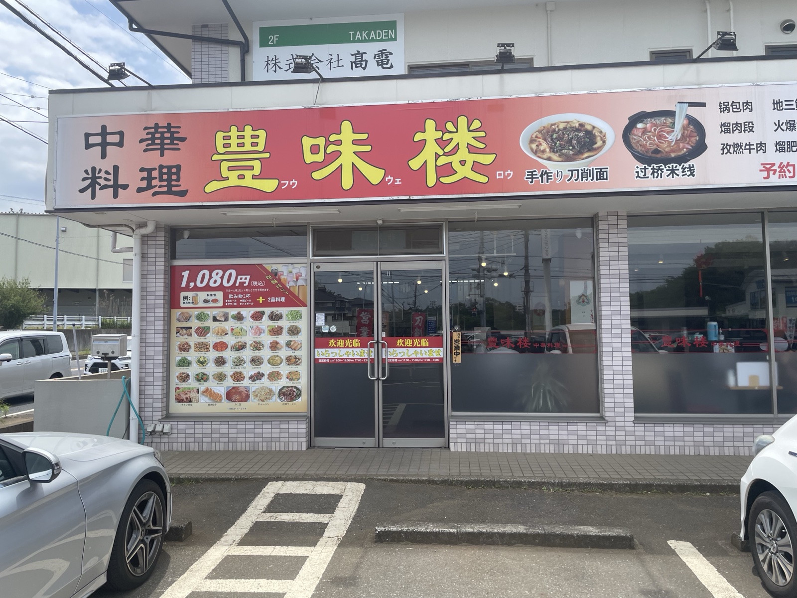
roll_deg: +1.3
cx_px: 398
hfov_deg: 67.3
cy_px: 299
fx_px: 599
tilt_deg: +2.0
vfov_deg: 53.1
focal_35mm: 26
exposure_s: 1/1949
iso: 32
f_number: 1.6
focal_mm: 4.2
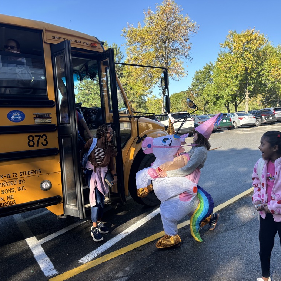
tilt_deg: -5.7
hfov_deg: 52.3
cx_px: 161
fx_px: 285
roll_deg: +2.0
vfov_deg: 52.5
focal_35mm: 31
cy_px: 141
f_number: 1.6
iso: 50
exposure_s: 1/670
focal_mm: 5.96
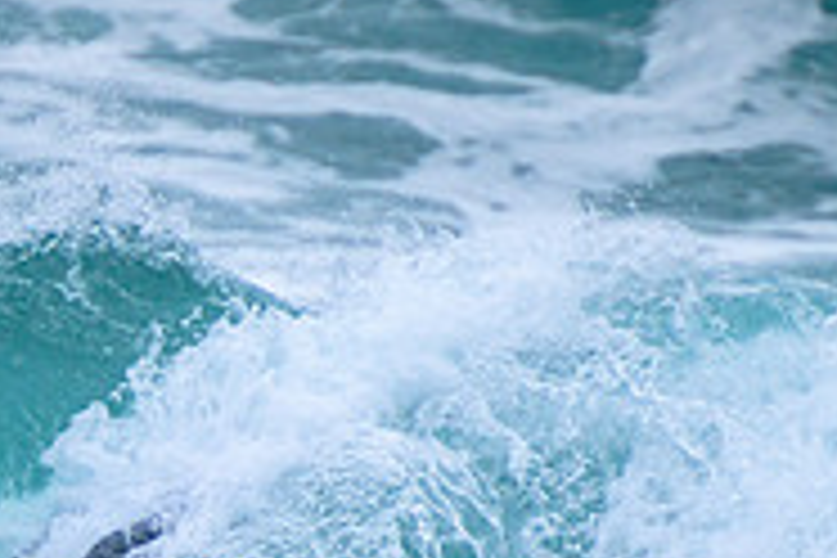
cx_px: -347
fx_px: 39847
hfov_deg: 1.2
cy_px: 652
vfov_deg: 0.8
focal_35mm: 1714
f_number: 5.6
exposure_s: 1/2000
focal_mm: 400
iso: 360
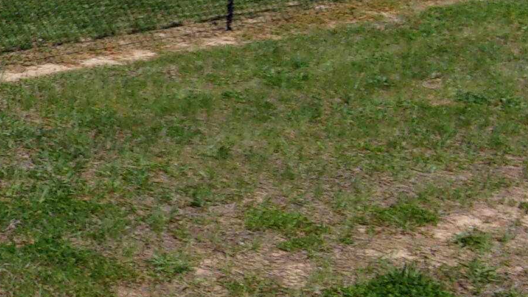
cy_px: 8
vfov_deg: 11.9
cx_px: -57
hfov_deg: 20.2
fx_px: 1414
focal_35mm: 101
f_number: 10.8
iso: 80
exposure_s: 1/140
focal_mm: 5.1
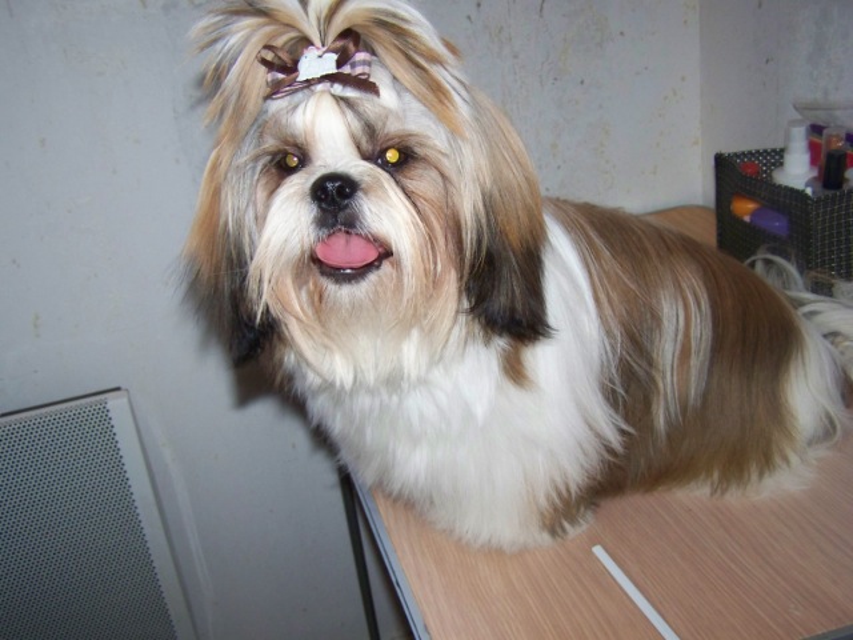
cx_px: 426
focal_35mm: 38
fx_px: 936
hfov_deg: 49.0
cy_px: 320
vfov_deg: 37.7
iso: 200
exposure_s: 1/30
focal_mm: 6.3
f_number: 2.8
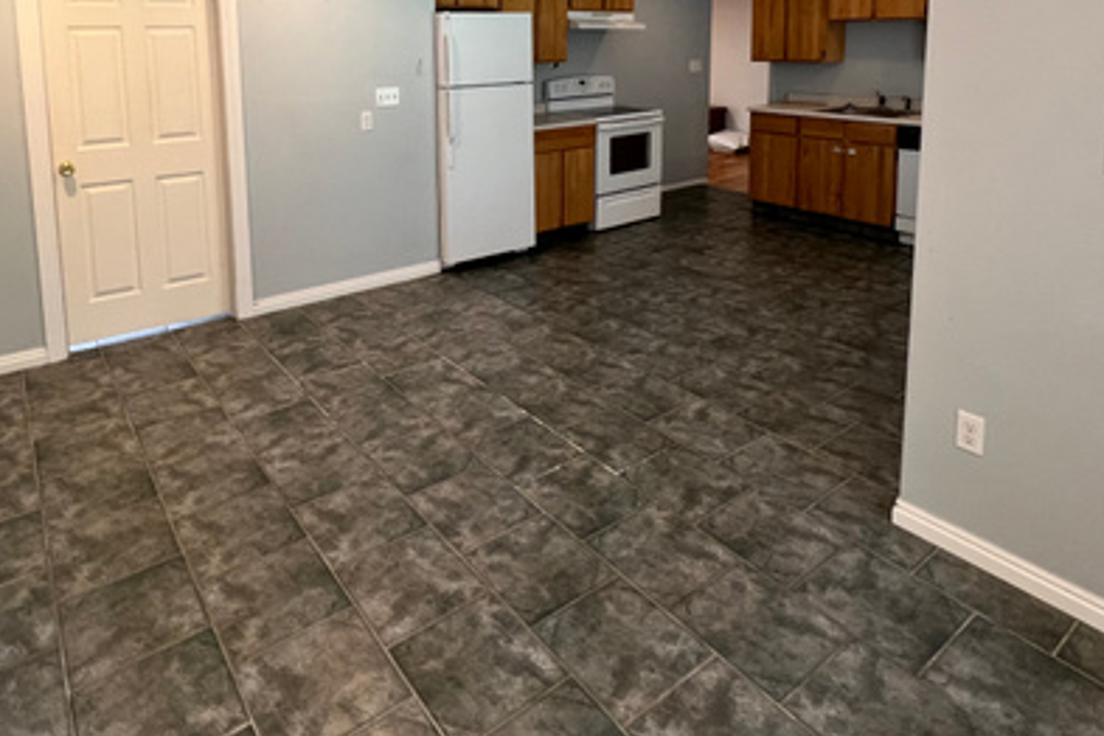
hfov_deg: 78.3
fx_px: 675
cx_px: 489
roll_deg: +0.8
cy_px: 115
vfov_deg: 52.3
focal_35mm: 22
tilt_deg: -3.5
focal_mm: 1.57
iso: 200
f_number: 1.8
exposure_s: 1/60
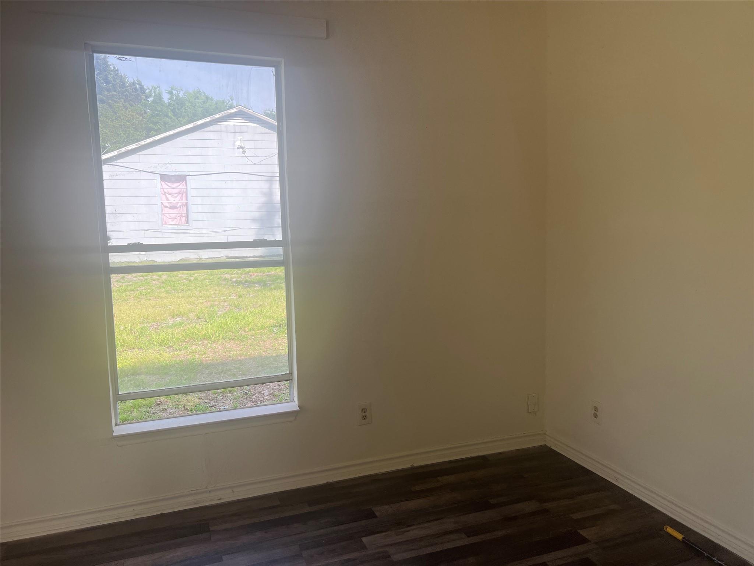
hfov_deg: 67.3
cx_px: 377
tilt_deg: -6.5
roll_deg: +1.2
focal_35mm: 26
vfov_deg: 53.1
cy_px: 283
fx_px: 566
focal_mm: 5.7
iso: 50
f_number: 1.5
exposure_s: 1/584
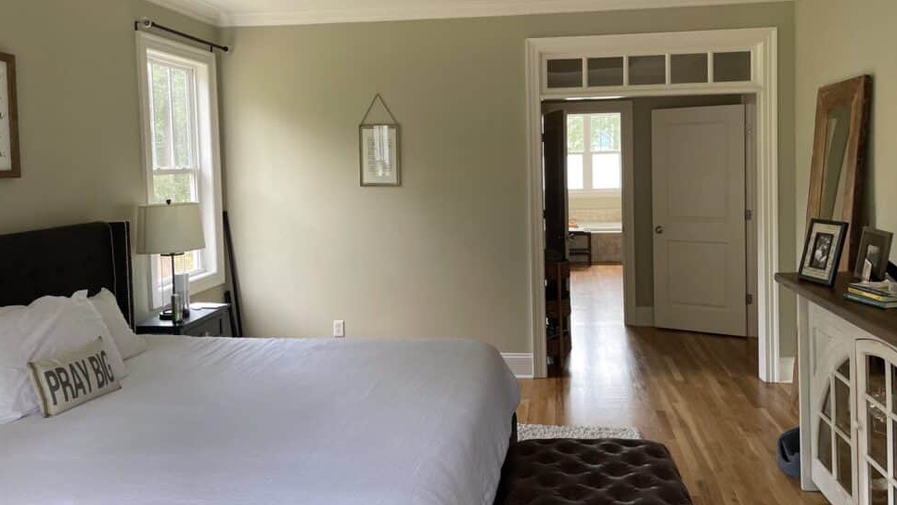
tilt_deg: -2.4
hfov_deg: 64.3
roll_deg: +1.8
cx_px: 472
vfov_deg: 38.7
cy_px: 194
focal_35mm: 30
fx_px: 714
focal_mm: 4.2
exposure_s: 1/121
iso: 125
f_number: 1.6
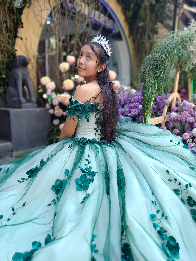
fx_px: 189
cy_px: 130
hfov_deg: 54.9
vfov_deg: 69.4
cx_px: 98
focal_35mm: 25
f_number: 1.8
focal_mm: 4.65
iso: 50
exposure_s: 1/60
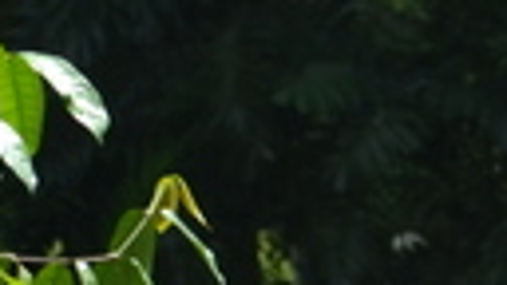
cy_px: 910
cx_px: 24
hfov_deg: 4.0
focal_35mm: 538
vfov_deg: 2.2
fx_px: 7236
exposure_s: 1/800
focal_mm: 55
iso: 250
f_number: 5
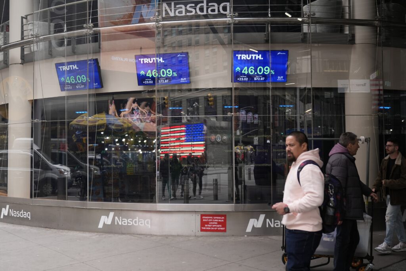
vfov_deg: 36.9
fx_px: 406
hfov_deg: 53.1
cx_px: 203
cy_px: 136
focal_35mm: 36
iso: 800
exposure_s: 1/640
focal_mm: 36
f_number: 4
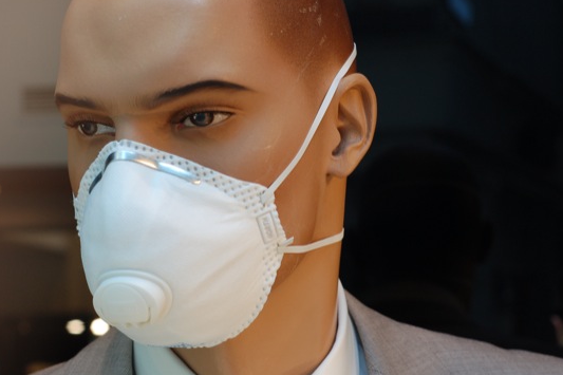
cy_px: 219
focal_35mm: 90
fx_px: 1407
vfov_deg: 15.2
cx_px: 281
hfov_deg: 22.6
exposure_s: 1/200
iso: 400
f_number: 7.1
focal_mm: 50
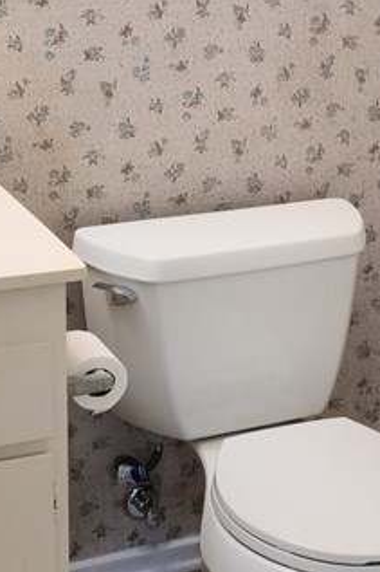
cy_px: 254
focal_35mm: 94
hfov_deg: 14.4
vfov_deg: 21.7
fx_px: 1490
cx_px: 322
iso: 125
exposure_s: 1/60
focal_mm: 5.9
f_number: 2
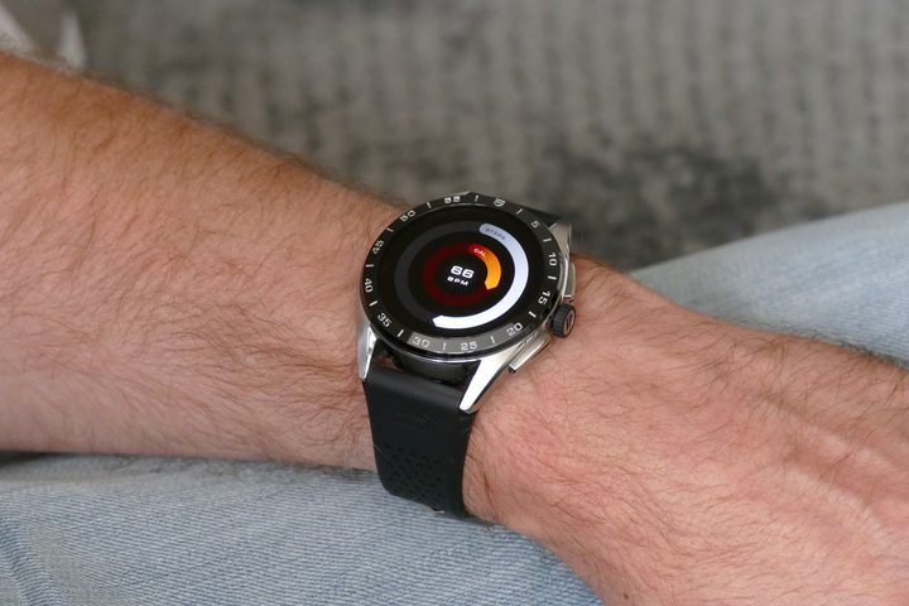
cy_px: 303
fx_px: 4292
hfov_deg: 12.1
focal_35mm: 170
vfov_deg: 8.1
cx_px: 454
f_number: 4.5
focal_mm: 61.93
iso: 1600
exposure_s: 1/80
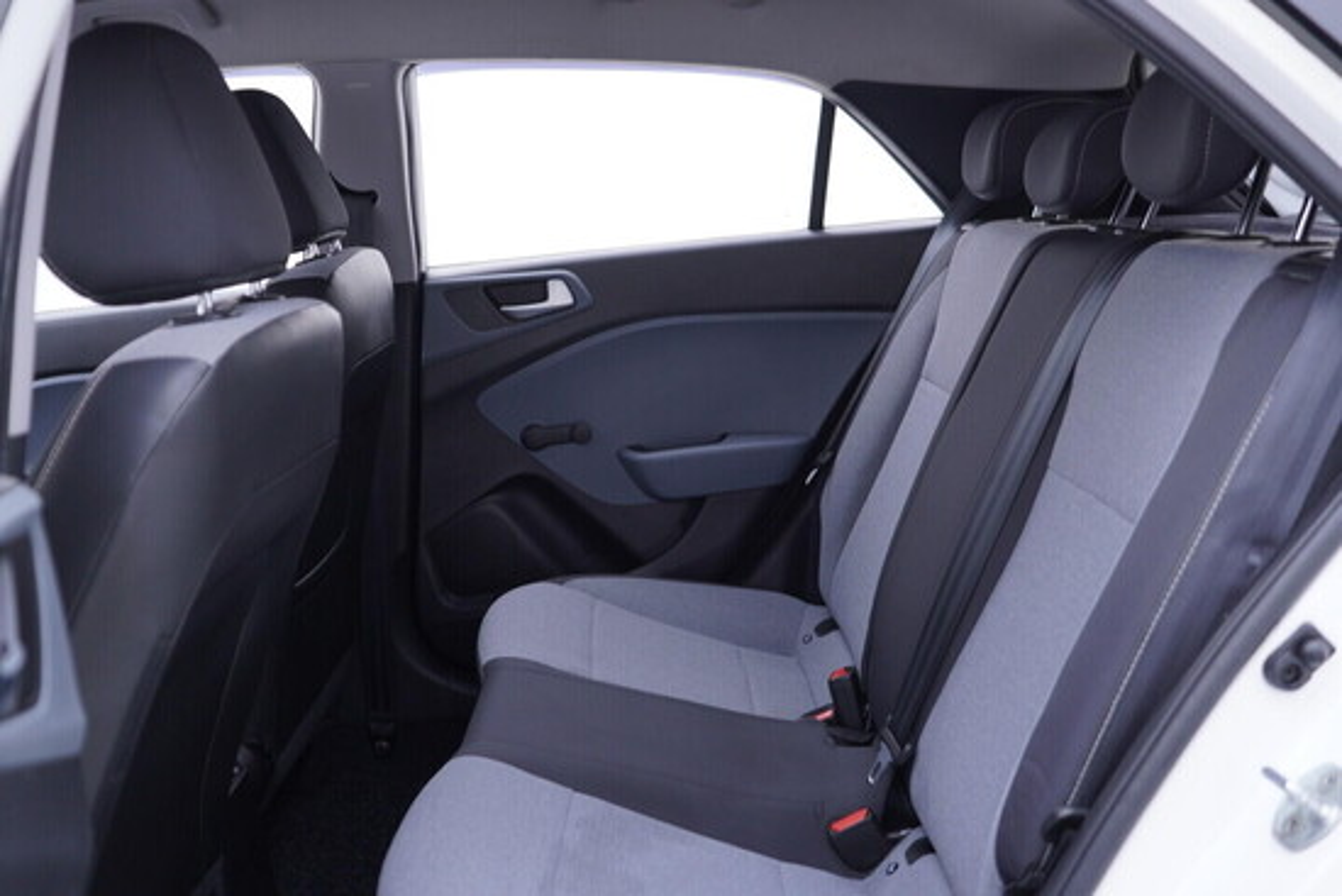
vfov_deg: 36.9
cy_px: 448
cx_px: 671
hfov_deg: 53.1
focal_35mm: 36
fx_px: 1342
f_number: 2.8
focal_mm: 24
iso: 125
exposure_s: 1/40
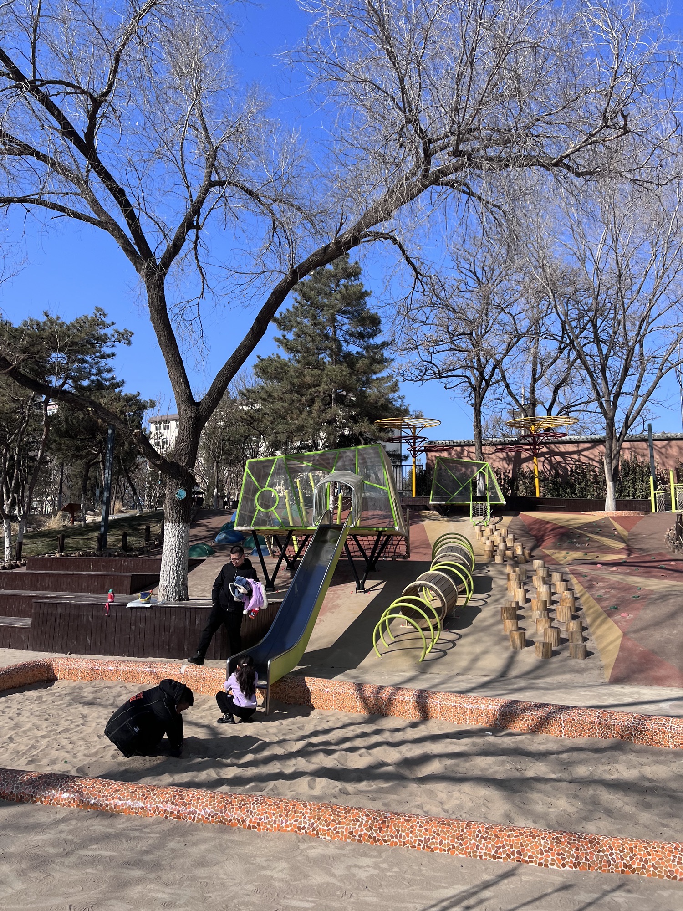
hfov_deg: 53.1
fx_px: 684
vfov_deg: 67.3
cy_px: 456
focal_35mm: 26
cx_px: 342
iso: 50
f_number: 1.5
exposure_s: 1/3704
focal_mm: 5.7
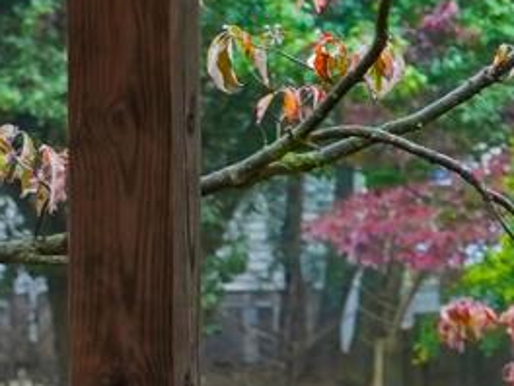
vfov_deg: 5.0
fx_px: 4425
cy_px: 346
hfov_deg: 6.3
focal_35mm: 298
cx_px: 1359
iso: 1250
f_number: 4
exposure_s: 1/80
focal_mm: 40
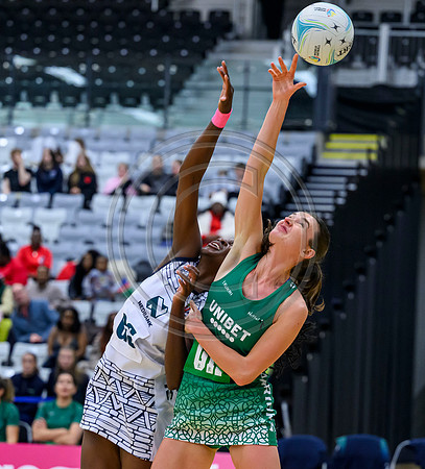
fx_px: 2529
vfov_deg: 10.6
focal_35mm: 173
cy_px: 306
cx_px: 202
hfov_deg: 9.6
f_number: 3.2
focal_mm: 99
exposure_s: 1/1000
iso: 4000
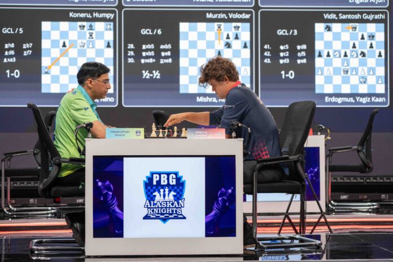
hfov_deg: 20.4
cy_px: 131
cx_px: 196
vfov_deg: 13.7
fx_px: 1092
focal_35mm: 100
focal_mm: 100
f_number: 5.6
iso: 3200
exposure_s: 1/400
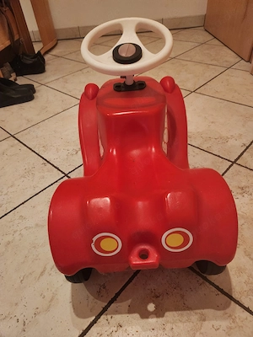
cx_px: 126
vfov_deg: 73.9
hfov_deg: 58.9
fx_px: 224
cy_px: 168
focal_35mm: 23
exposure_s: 1/120
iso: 1000
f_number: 1.8
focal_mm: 5.4
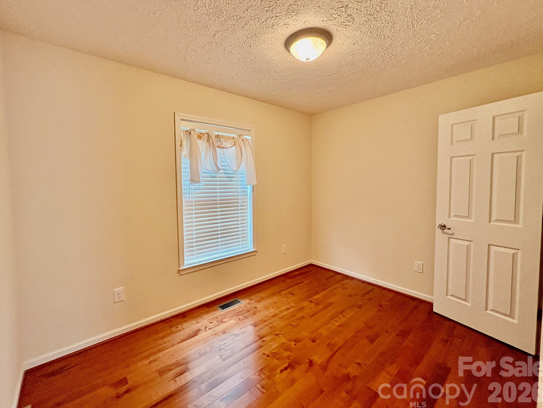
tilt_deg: -2.7
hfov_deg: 98.1
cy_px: 194
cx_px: 258
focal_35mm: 15
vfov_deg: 81.7
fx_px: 235
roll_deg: +0.9
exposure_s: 1/60
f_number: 2.2
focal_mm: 2.22
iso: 320
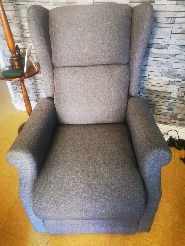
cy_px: 123
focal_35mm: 27
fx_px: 192
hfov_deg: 51.4
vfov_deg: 65.3
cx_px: 92
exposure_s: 1/33.3
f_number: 1.8
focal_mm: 5.58
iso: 400
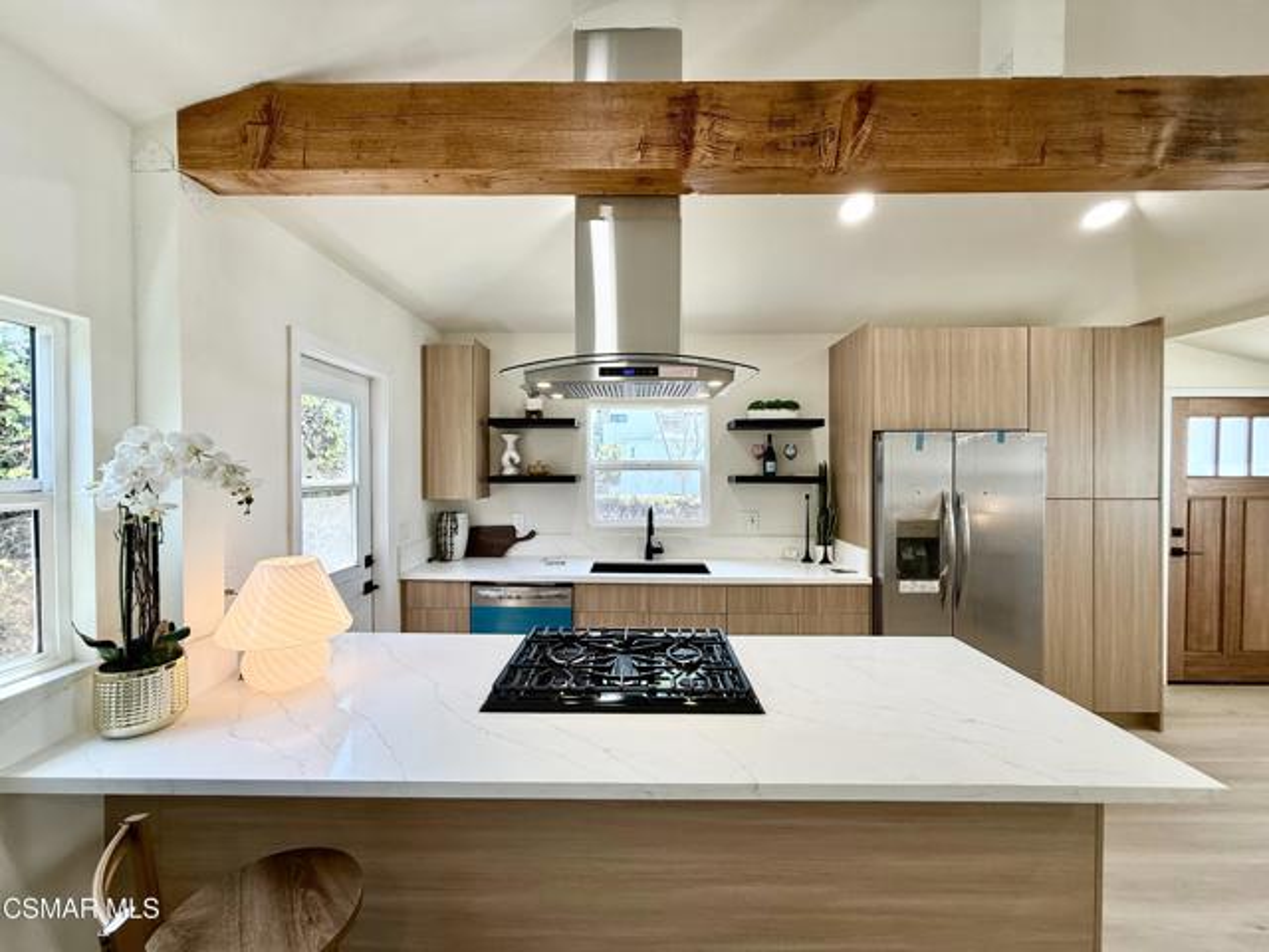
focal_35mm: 14
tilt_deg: -0.9
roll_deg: -0.6
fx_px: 513
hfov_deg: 102.1
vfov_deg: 85.7
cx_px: 634
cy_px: 476
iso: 100
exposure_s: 1/120
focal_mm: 2.22
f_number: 2.2
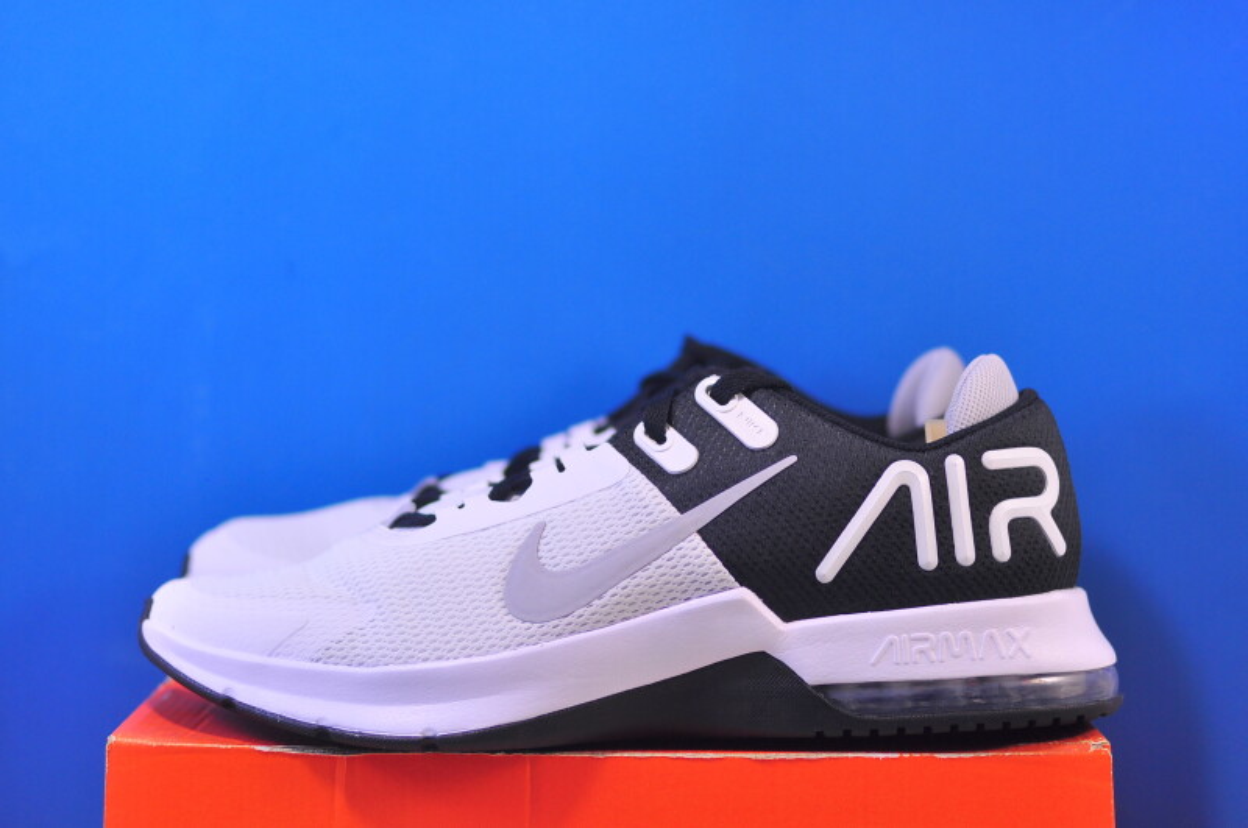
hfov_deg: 27.0
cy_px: 414
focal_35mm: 75
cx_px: 624
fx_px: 2596
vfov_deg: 18.1
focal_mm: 50
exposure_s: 1/320
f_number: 2.2
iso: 250
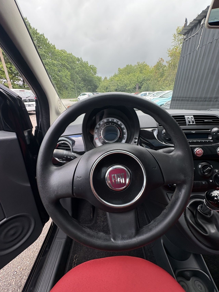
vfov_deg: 102.1
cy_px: 146
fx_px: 118
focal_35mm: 14
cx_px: 110
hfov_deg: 85.7
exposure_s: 1/163
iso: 64
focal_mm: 2.22
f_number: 2.2
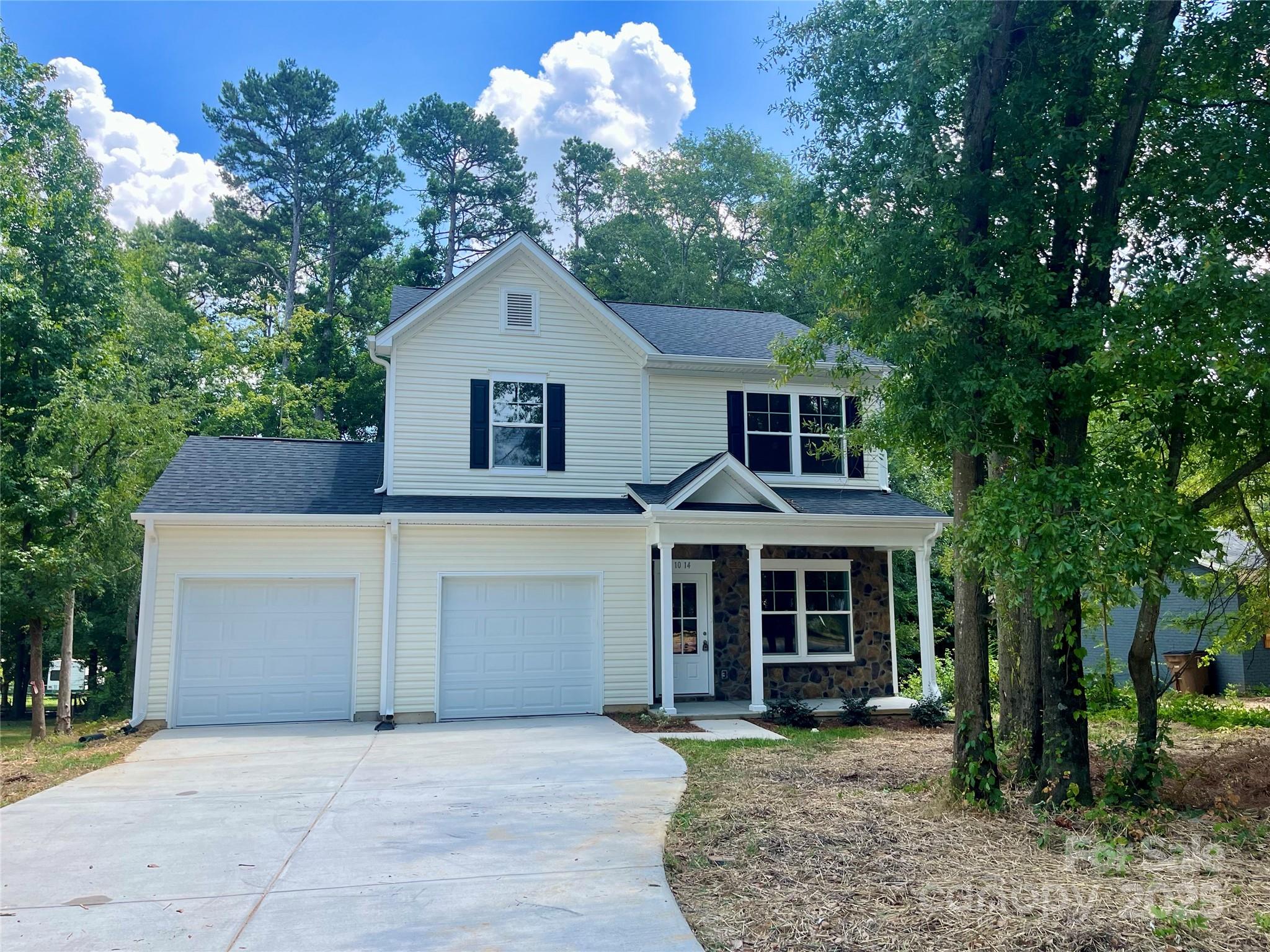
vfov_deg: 53.1
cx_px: 635
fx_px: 954
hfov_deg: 67.3
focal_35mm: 26
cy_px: 476
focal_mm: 5.1
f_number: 1.6
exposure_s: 1/992
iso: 50
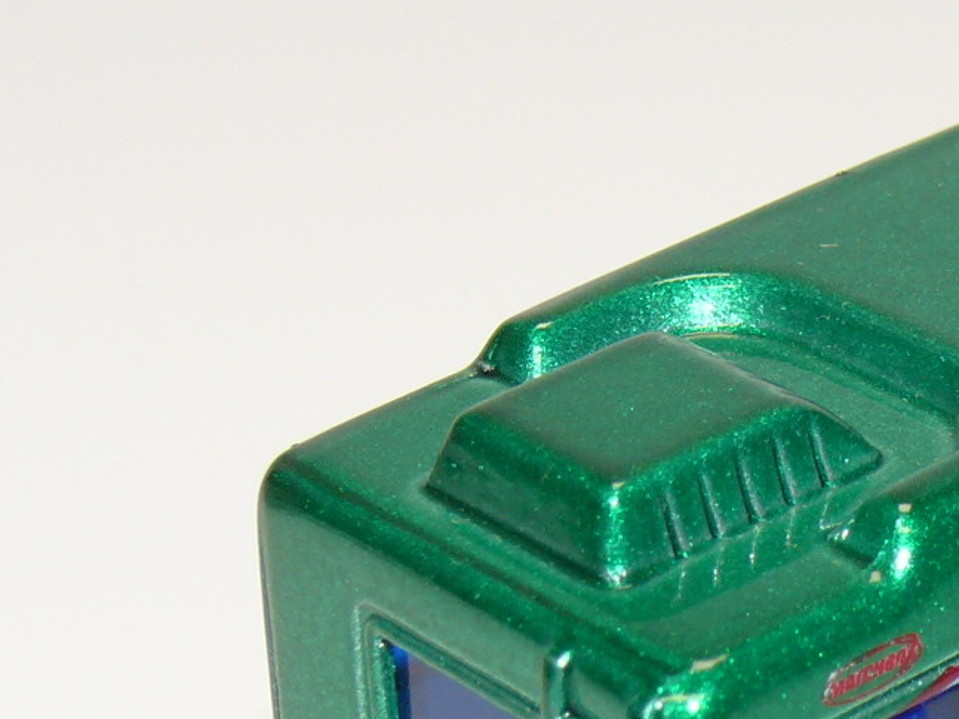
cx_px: 1100
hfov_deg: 10.7
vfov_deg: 8.1
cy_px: 574
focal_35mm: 183
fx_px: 5069
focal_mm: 11.1
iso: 100
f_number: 4
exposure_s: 1/30
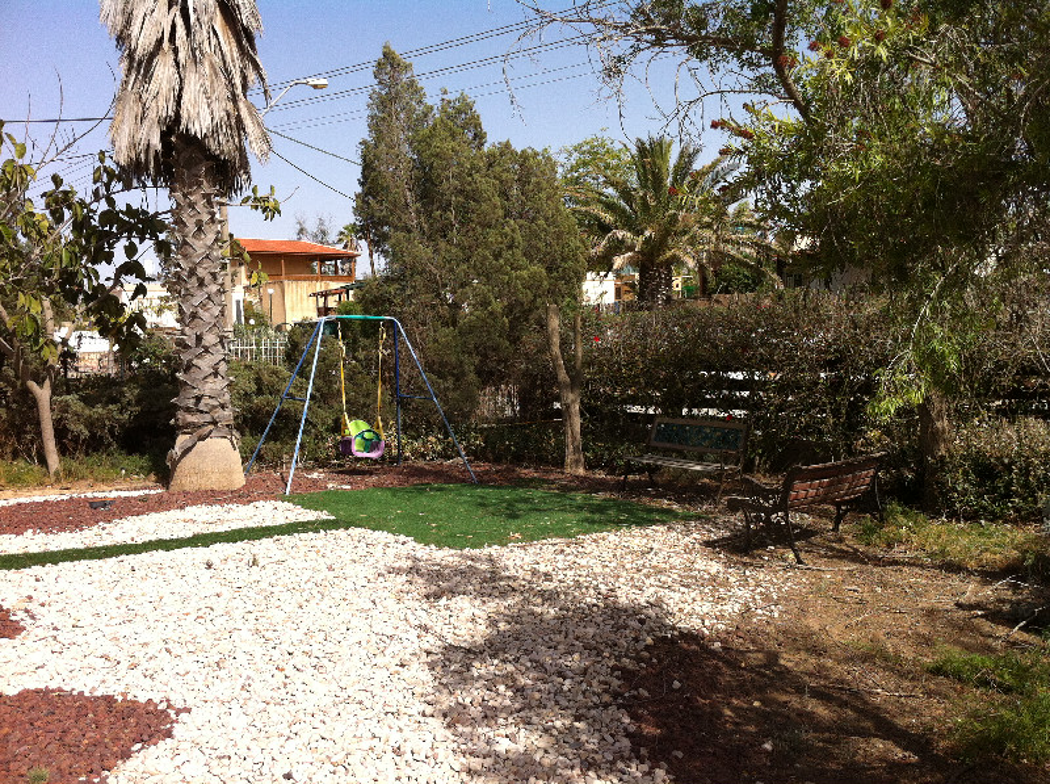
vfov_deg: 40.6
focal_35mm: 35
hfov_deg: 52.7
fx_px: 1060
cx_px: 525
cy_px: 392
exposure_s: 1/1436
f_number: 2.8
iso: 80
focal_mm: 3.85
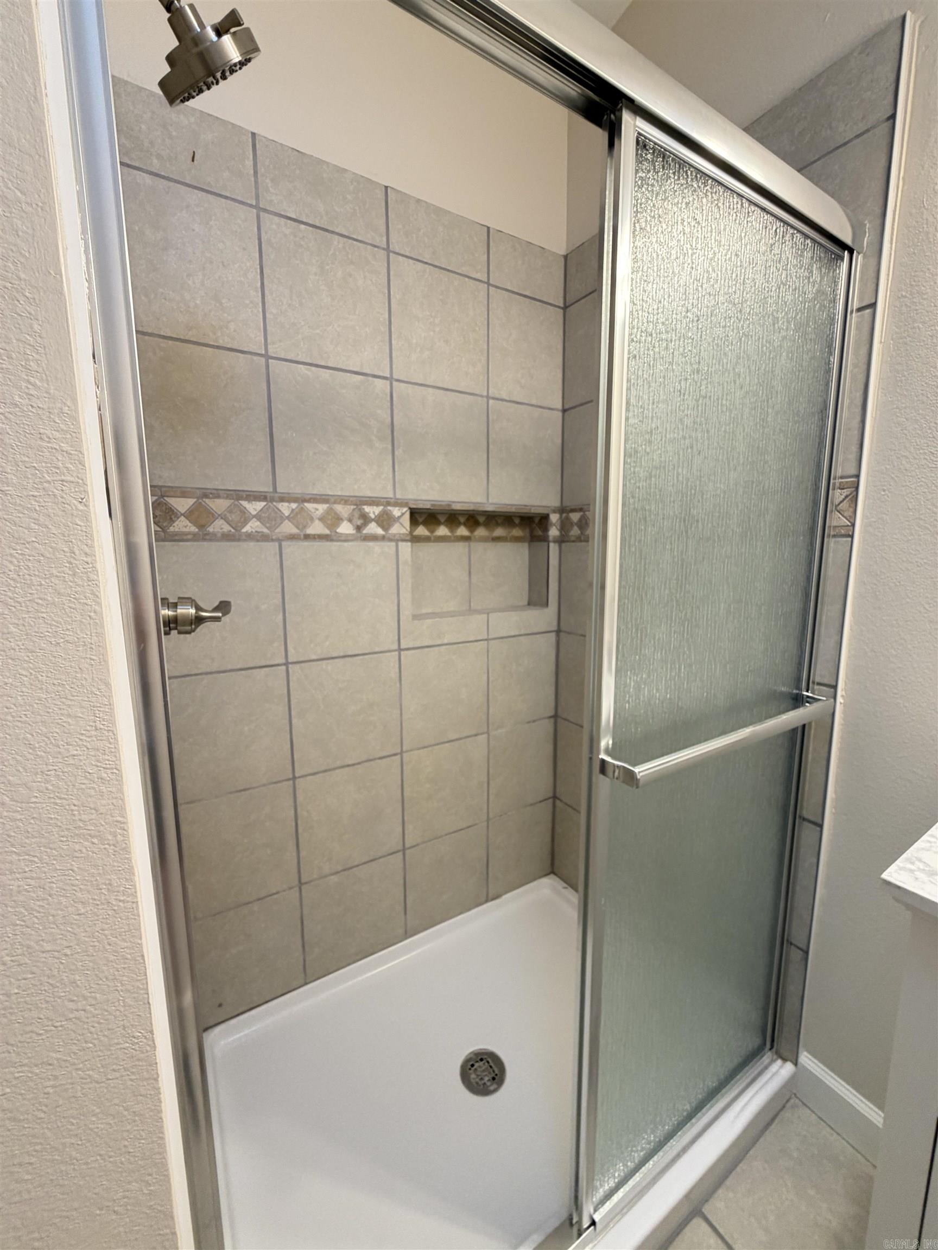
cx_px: 469
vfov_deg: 102.1
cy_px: 625
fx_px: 506
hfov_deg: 85.7
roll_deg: -0.4
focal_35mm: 14
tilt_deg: -9.1
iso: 160
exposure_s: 1/60
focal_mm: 2.22
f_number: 2.2
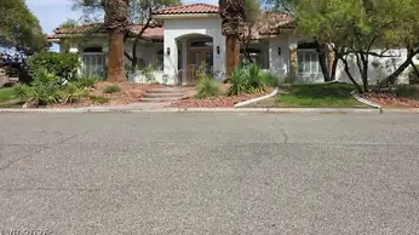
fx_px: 322
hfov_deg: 65.8
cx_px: 240
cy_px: 59
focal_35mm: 29
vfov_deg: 39.1
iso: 80
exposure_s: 1/4268
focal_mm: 5.4
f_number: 1.8
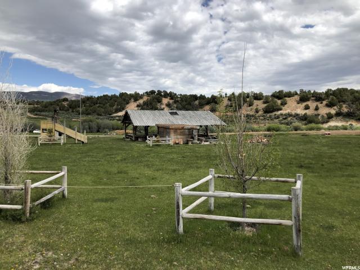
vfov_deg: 49.7
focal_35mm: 28
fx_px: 291
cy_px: 135
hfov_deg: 63.4
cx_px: 180
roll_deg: +2.3
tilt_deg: -1.4
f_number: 1.8
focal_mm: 3.99
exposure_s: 1/2525
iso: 20
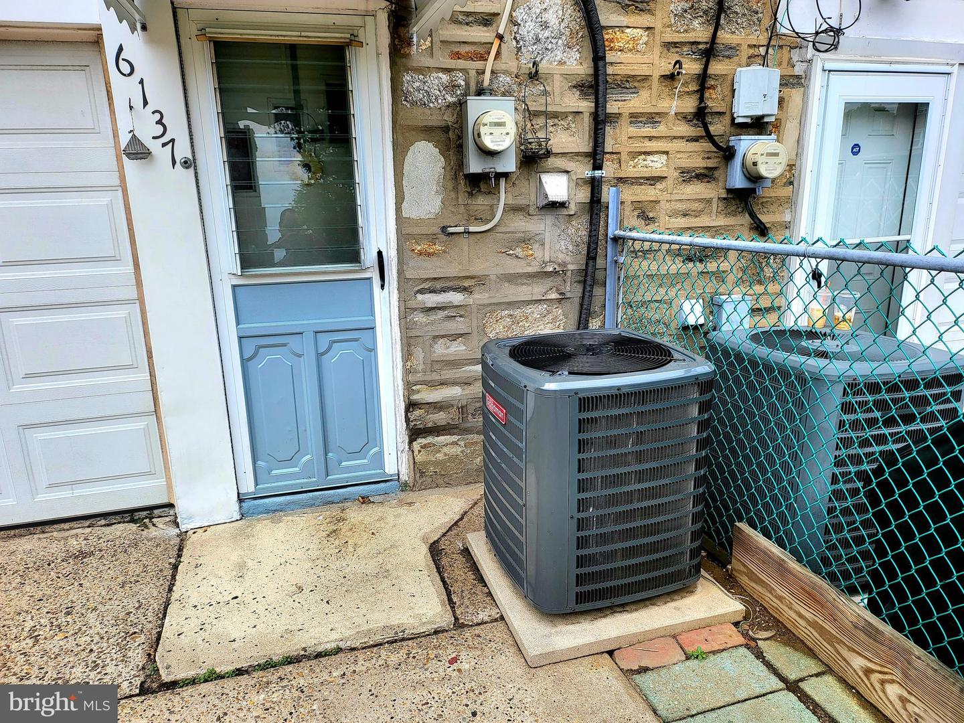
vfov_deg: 56.8
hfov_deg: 71.6
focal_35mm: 24
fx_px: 668
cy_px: 362
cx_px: 482
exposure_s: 1/1429
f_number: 1.8
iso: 40
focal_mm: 5
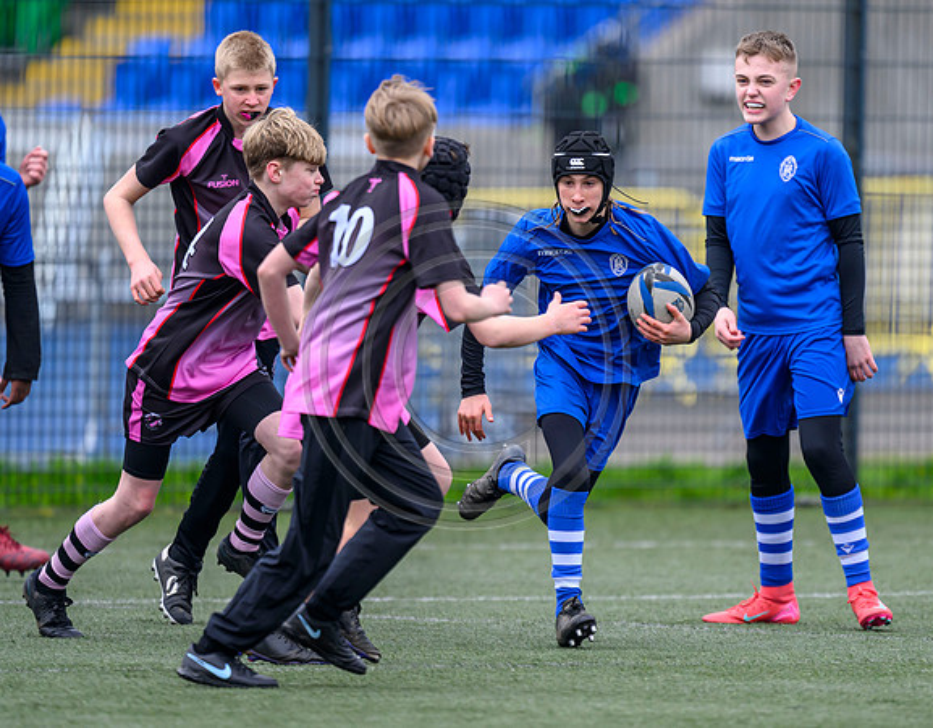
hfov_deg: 2.7
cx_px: 498
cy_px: 360
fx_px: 19614
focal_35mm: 717
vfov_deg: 2.1
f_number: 4
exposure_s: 1/1250
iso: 800
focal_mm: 560
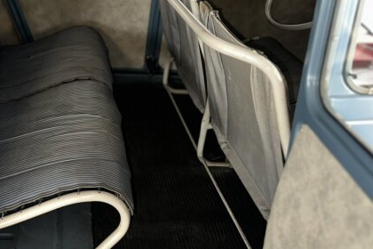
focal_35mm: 38
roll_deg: -0.3
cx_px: 91
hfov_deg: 48.6
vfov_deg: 34.7
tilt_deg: -28.4
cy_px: 84
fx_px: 394
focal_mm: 6.86
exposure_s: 1/9
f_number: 1.78
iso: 160
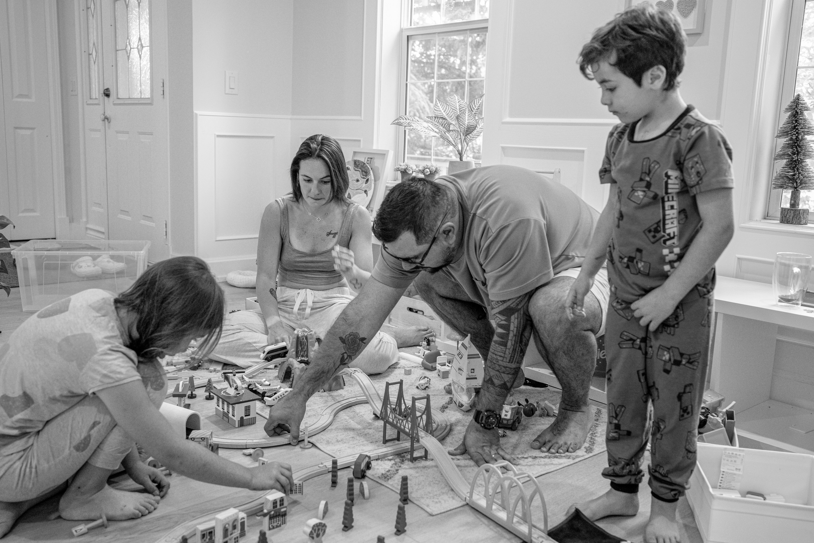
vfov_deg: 37.9
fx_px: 791
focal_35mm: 35
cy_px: 272
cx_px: 407
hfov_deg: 54.4
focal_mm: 35
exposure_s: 1/100
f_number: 4
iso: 1600
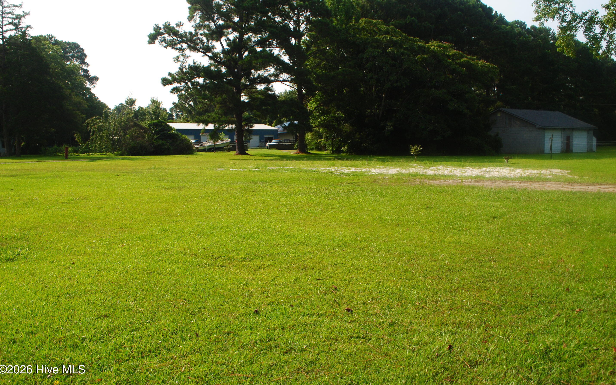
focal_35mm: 34
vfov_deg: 37.3
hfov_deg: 56.7
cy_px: 180
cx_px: 308
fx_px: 571
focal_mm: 22
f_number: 10
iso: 200
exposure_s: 1/200
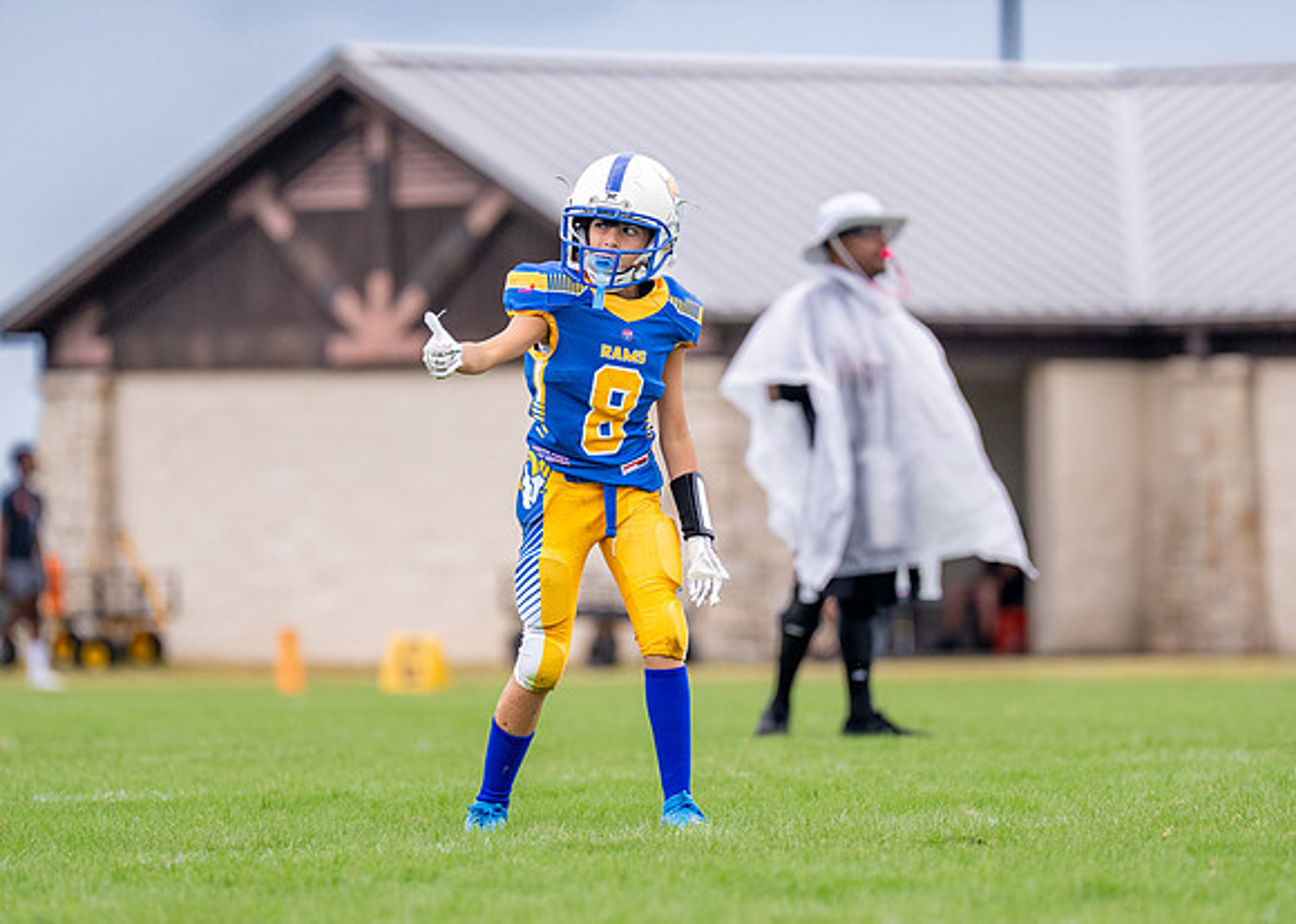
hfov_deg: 6.0
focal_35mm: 338
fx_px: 12421
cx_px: 676
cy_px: 453
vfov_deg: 4.3
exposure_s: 1/1600
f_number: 2.8
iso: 400
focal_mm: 200
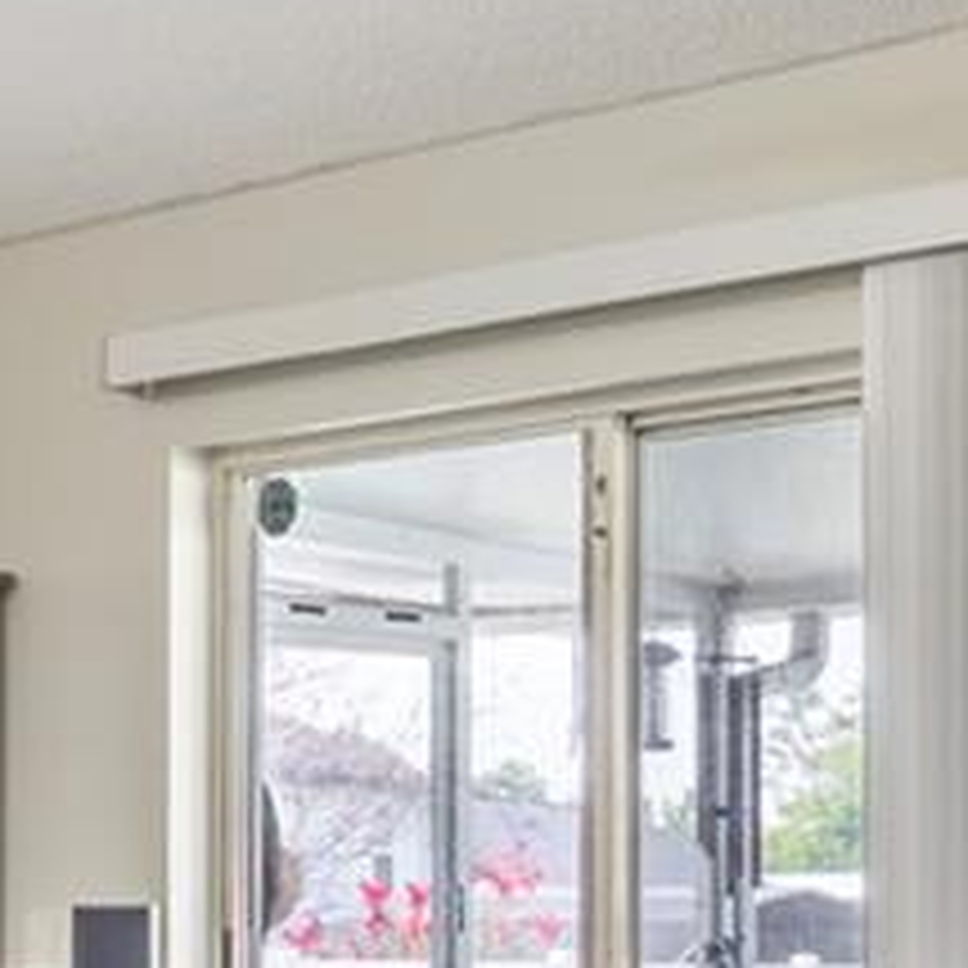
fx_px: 3295
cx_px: 428
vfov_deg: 16.5
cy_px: 900
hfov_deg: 16.7
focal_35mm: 104
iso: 250
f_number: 9
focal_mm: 11
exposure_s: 1/60
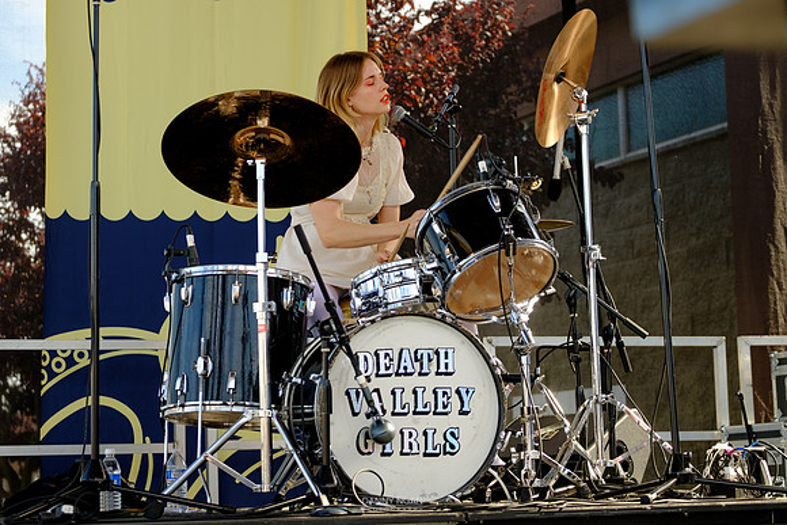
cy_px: 240
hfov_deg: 24.9
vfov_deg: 16.8
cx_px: 359
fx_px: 1783
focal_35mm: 82
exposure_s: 1/500
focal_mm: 50
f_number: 2.8
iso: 200
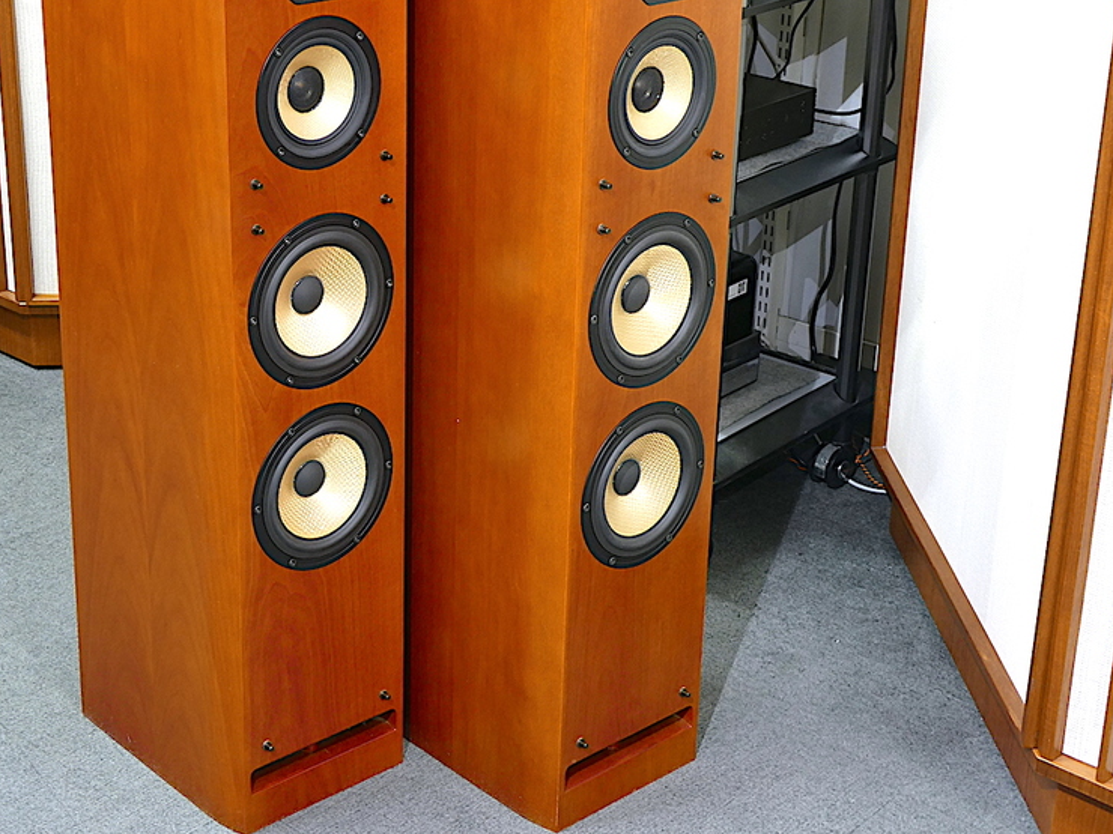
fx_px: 1961
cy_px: 326
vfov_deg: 24.0
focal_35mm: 61
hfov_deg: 31.5
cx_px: 402
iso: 100
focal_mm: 8.4
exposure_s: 1/1.6
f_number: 4
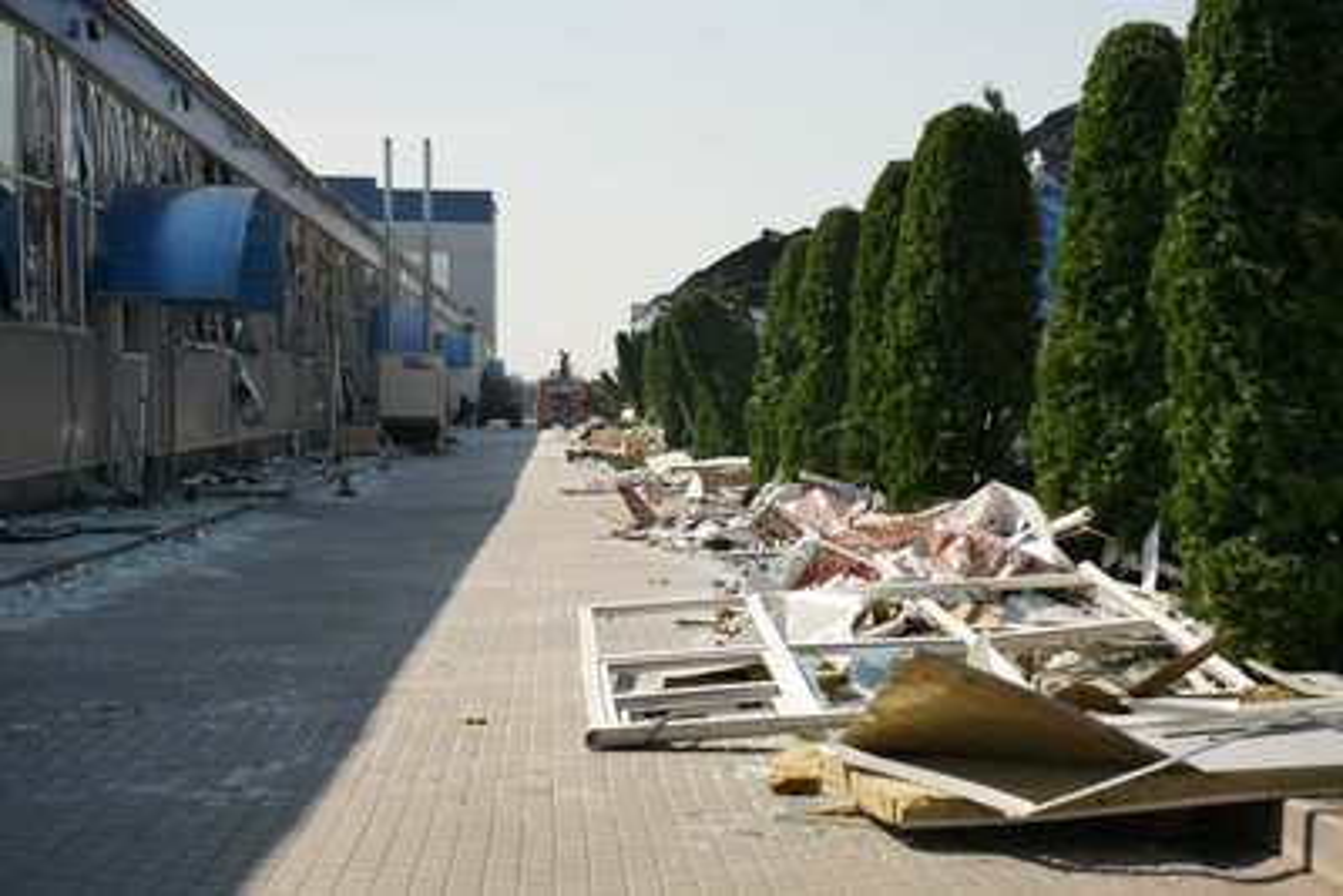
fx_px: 2799
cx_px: 672
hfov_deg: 27.0
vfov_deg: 18.2
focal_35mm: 75
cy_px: 448
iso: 80
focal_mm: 75
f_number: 4
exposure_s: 1/200
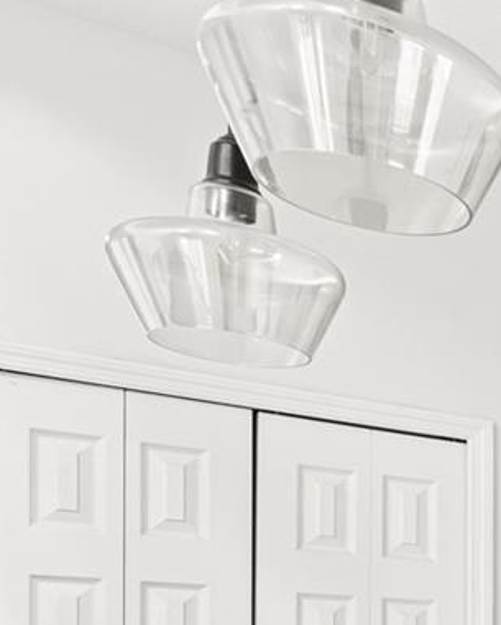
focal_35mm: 63
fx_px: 1167
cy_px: 705
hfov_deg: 15.0
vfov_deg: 27.2
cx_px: 1193
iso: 250
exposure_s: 1/1.67
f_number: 9
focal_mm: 16
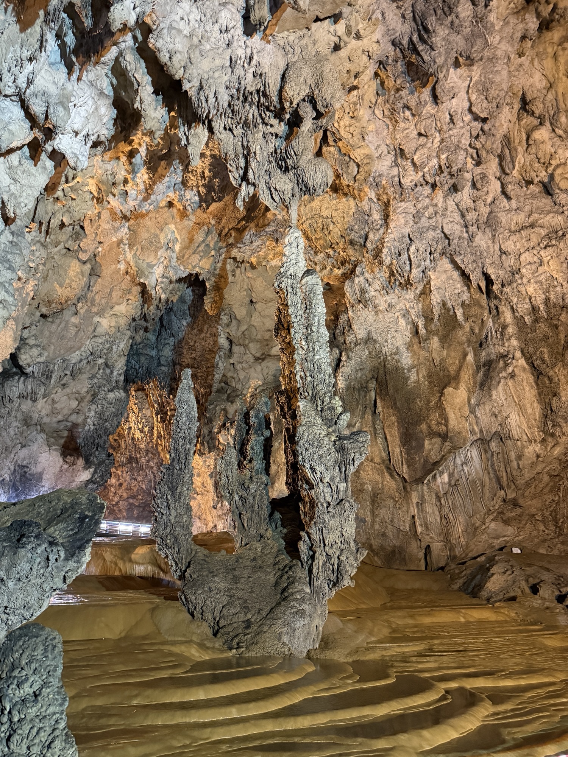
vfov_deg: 71.6
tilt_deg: +21.9
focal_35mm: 24
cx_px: 284
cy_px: 378
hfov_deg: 56.8
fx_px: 525
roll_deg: +0.3
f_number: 1.78
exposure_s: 1/25
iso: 800
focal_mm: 6.76
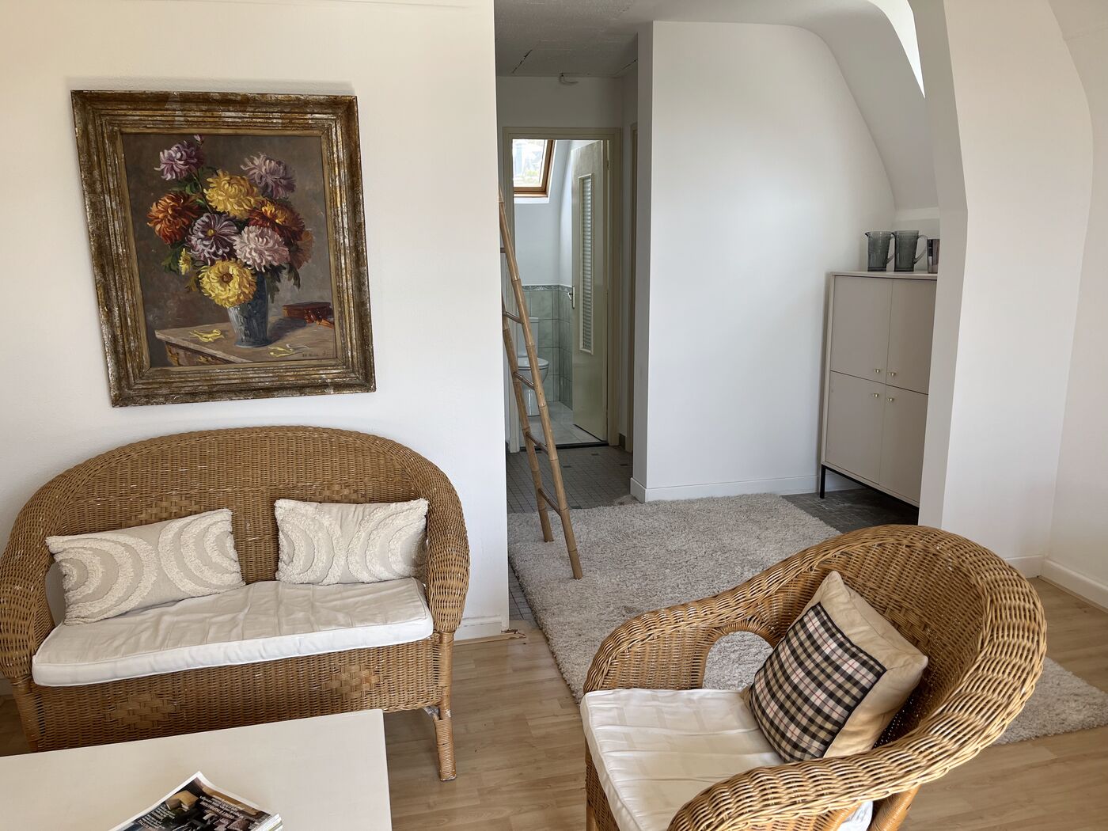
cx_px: 554
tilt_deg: -11.9
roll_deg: +0.8
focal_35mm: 26
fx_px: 832
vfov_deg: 53.1
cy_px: 416
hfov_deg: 67.3
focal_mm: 5.1
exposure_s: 1/160
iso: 40
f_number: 1.6
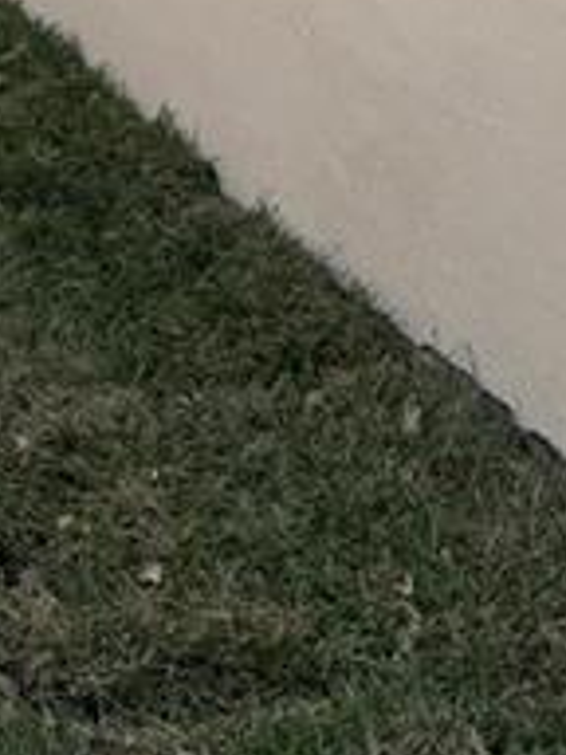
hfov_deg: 14.4
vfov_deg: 18.8
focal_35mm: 96
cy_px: -248
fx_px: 2093
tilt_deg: -8.3
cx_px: -283
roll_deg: +0.1
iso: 80
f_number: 1.78
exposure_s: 1/4310
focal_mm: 6.76
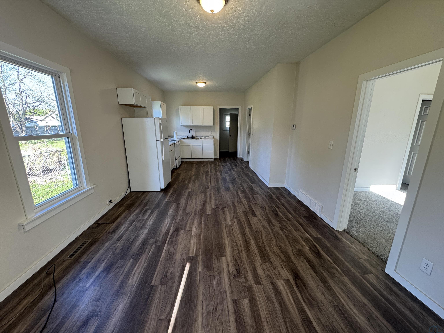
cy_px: 166
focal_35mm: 14
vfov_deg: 85.7
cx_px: 222
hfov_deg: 102.1
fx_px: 180
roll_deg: -0.4
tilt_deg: -13.7
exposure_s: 1/120
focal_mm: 2.22
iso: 200
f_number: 2.2
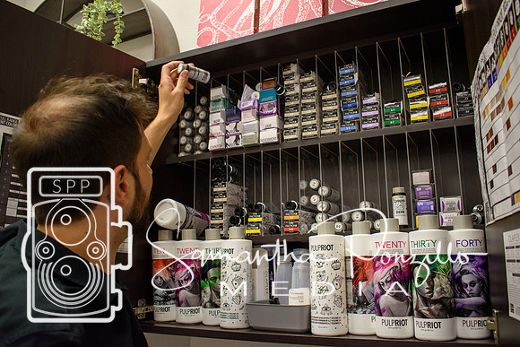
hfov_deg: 59.5
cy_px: 174
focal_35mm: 32
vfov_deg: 41.7
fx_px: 455
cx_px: 260
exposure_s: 1/60
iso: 800
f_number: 4
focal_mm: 21
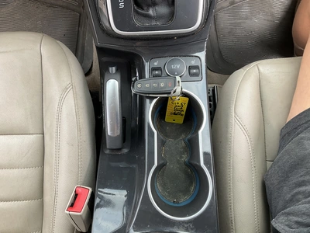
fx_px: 260
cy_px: 116
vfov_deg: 48.2
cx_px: 155
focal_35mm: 29
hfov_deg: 61.7
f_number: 1.8
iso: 32
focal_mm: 3
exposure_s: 1/122
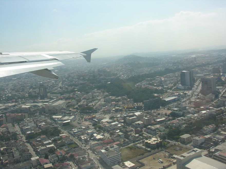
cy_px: 84
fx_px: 229
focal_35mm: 35
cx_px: 113
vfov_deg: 40.7
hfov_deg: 52.6
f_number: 7.1
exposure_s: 1/230
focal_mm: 8.9
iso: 50
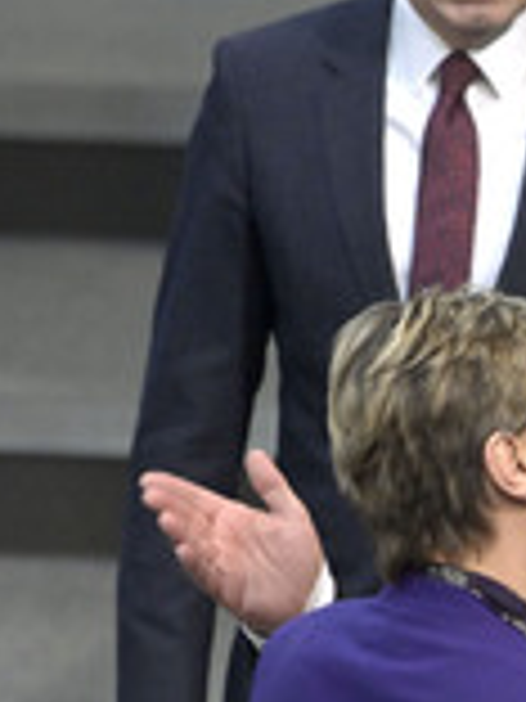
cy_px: 670
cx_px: 740
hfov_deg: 1.1
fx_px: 28182
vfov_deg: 1.4
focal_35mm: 1391
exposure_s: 1/400
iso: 8000
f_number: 5.6
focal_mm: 500
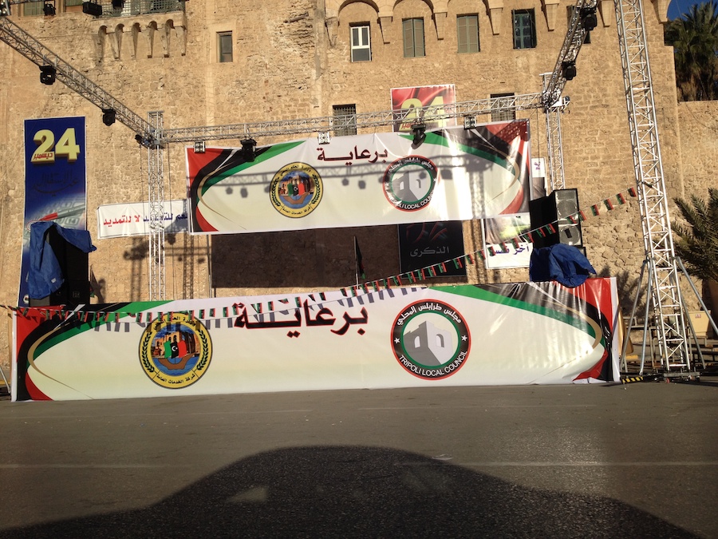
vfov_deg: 40.7
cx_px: 359
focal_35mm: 35
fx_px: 726
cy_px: 270
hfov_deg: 52.6
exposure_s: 1/2404
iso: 50
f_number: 2.4
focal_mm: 4.28
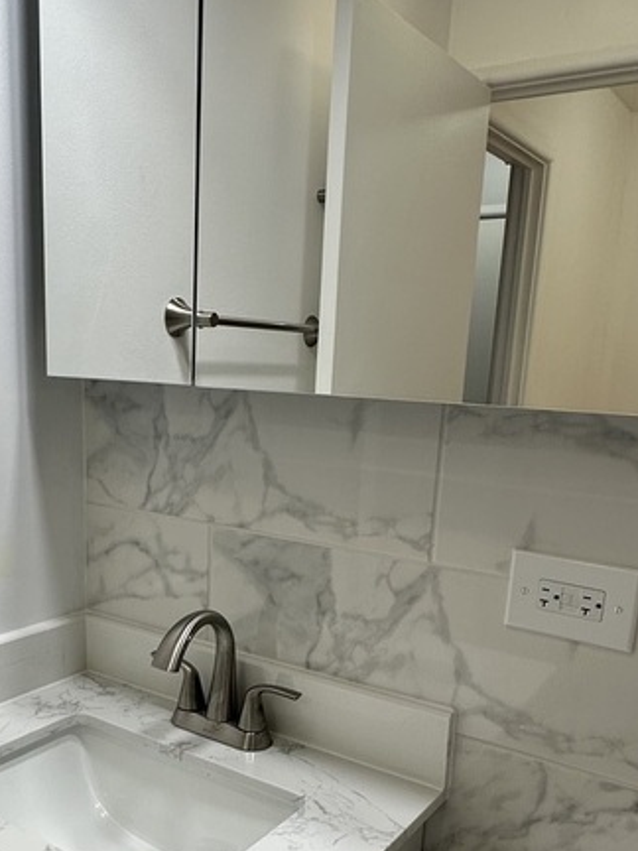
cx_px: 224
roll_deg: -1.0
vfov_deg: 51.8
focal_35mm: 35
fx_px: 860
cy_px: 552
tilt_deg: -13.1
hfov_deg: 40.3
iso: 50
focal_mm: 2.22
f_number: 2.2
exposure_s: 1/120
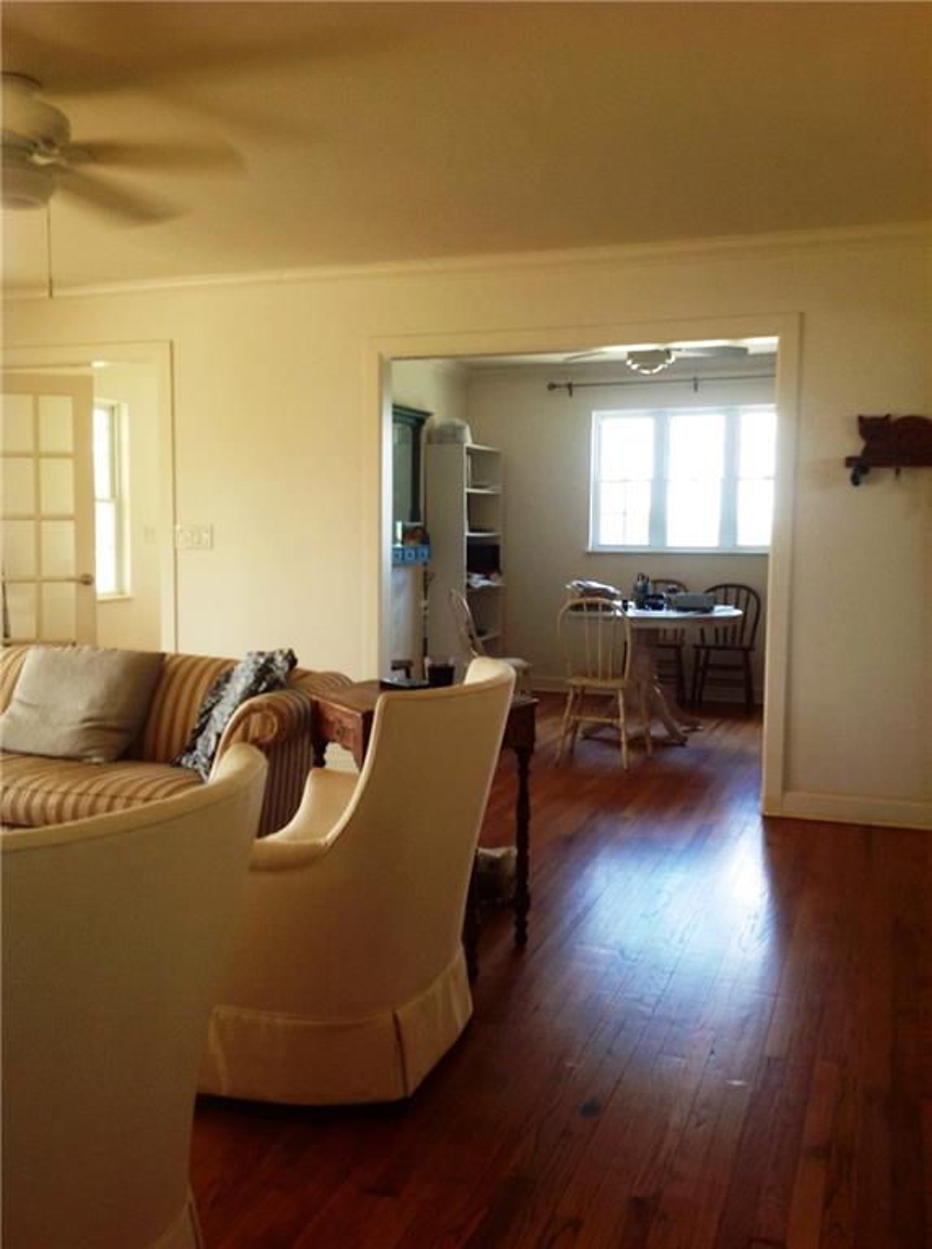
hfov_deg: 40.6
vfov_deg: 52.7
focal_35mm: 35
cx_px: 466
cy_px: 624
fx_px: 1261
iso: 100
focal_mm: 4.28
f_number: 2.4
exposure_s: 1/40
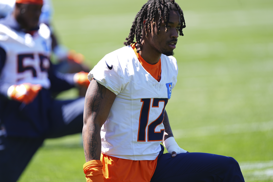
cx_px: 136
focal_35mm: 600
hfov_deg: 3.4
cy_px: 91
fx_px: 4550
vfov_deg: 2.3
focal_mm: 600
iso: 200
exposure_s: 1/640
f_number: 4
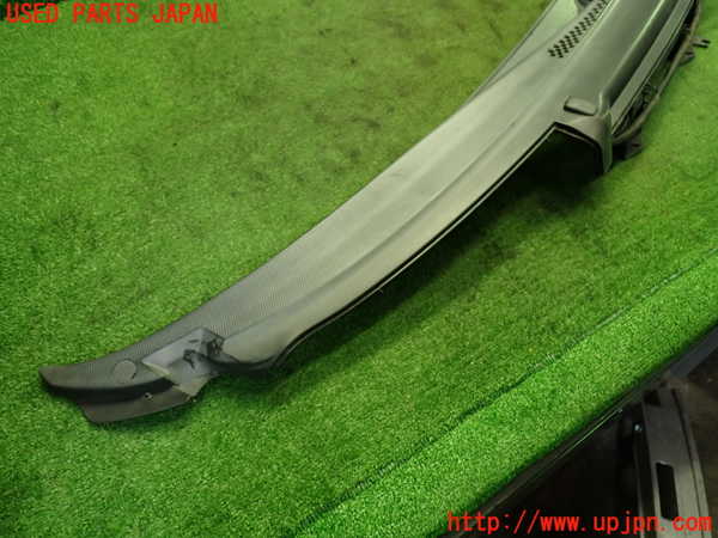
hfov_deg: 60.0
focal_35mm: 30
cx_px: 359
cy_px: 269
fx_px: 622
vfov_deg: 46.8
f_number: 2.3
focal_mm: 5.4
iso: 200
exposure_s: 1/30
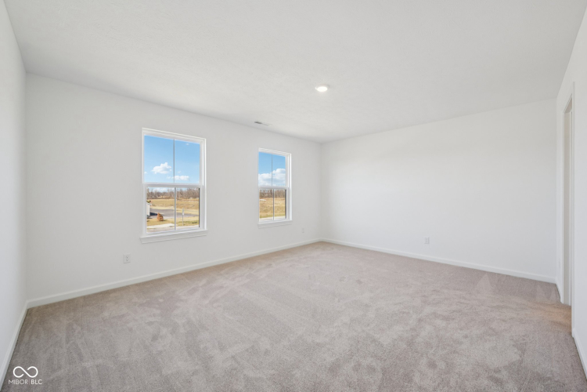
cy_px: 196
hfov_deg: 104.3
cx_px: 294
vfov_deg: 81.2
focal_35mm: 14
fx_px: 228
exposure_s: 1/30
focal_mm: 14
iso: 100
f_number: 8
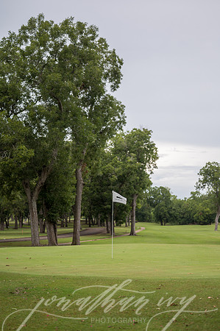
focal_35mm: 50
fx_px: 459
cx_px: 110
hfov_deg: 26.9
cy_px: 166
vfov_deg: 39.6
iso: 80
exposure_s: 1/2000
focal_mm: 50
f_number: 2
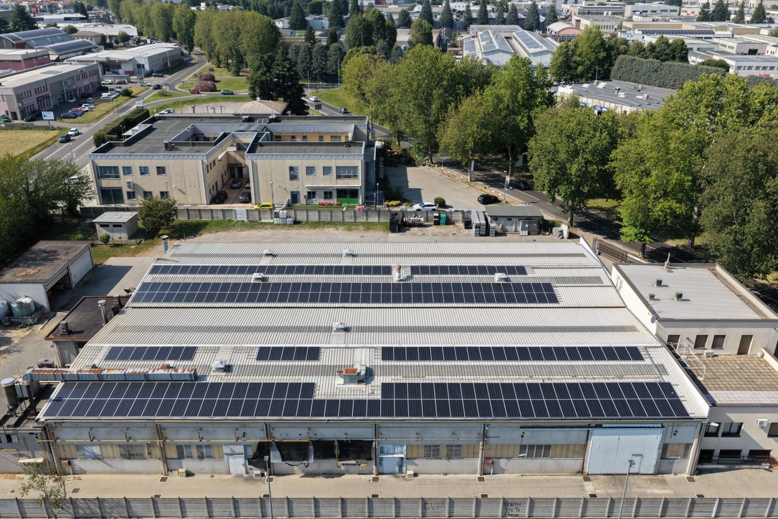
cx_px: 389
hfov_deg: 65.5
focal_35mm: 28
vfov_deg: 46.4
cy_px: 260
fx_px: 605
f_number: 2.8
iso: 200
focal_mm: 14.45
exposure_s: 1/240
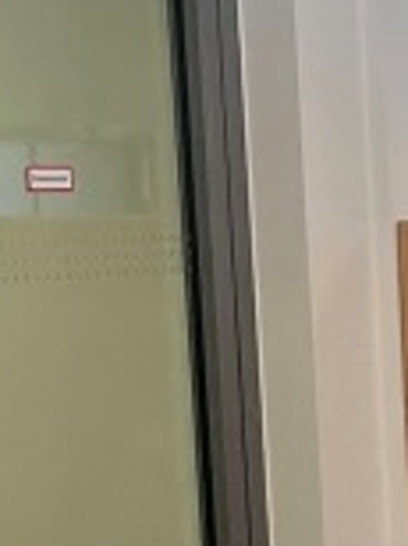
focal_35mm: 173
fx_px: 2726
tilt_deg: -10.1
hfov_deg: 7.9
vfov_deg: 11.0
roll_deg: -0.4
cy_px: 823
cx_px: 976
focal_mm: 5.1
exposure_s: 1/116
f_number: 1.6
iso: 100
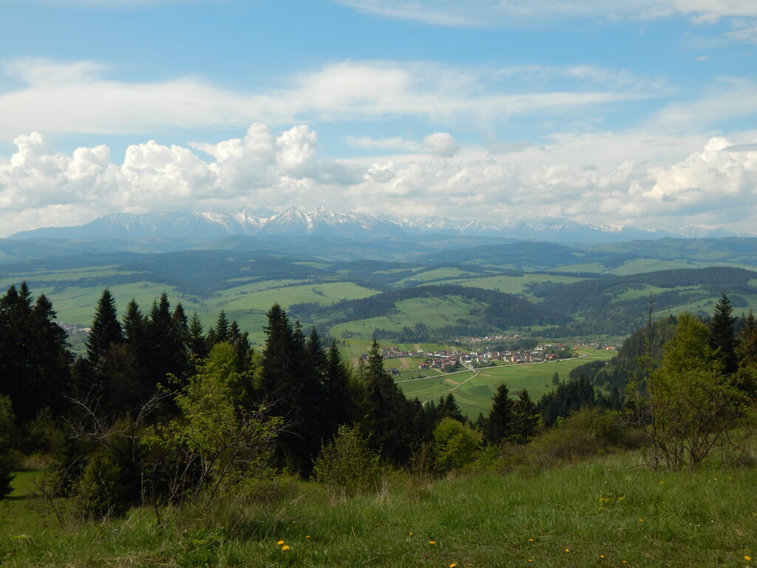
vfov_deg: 37.7
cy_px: 284
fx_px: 831
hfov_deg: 49.0
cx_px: 378
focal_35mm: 38
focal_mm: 6.8
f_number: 6.9
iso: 125
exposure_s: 1/400
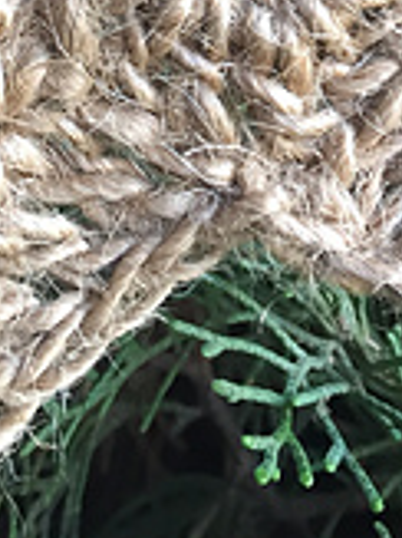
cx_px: 283
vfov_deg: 15.2
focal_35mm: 114
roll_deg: -1.1
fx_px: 1768
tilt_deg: -0.7
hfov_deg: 12.9
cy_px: -389
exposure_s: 1/30
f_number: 2.2
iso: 80
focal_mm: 4.15
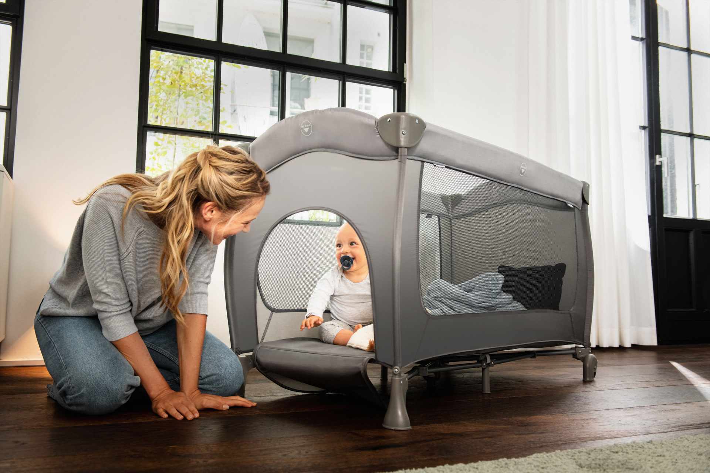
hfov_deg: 58.7
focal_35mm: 32
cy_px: 236
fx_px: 631
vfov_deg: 41.1
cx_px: 355
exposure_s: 1/160
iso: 800
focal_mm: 32
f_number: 4.5
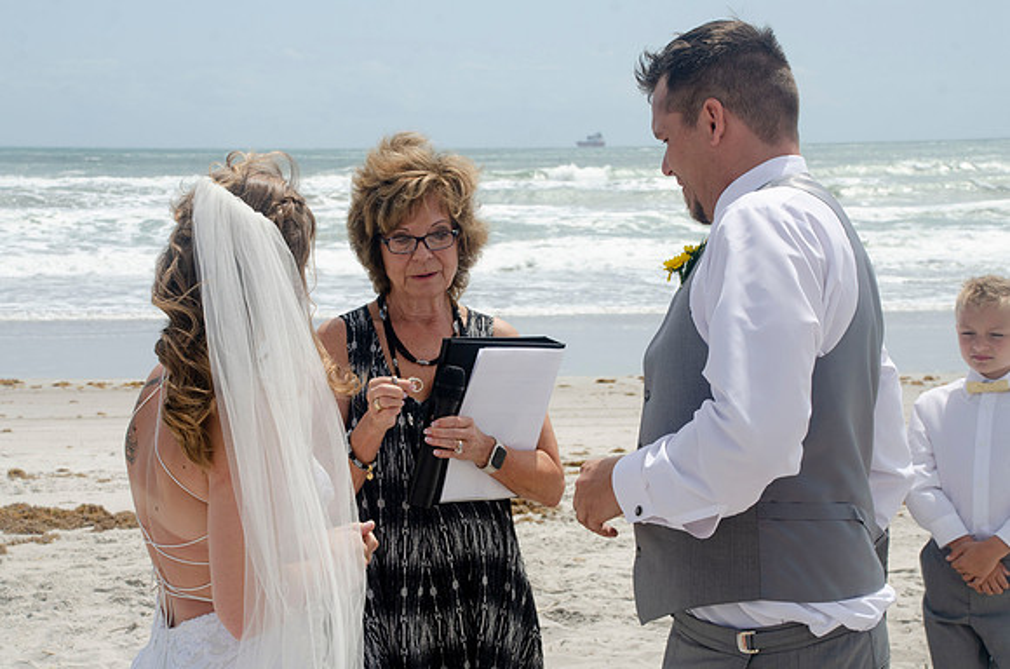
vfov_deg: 18.8
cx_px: 505
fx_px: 2016
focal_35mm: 72
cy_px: 334
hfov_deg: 28.1
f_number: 11
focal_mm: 48
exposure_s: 1/250
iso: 100
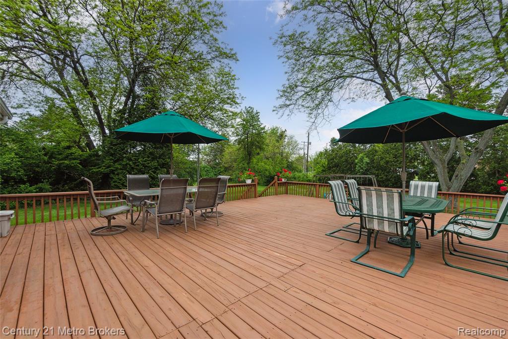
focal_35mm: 15
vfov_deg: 77.3
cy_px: 170
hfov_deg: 100.4
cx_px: 254
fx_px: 212
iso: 640
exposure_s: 1/160
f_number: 8
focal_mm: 10
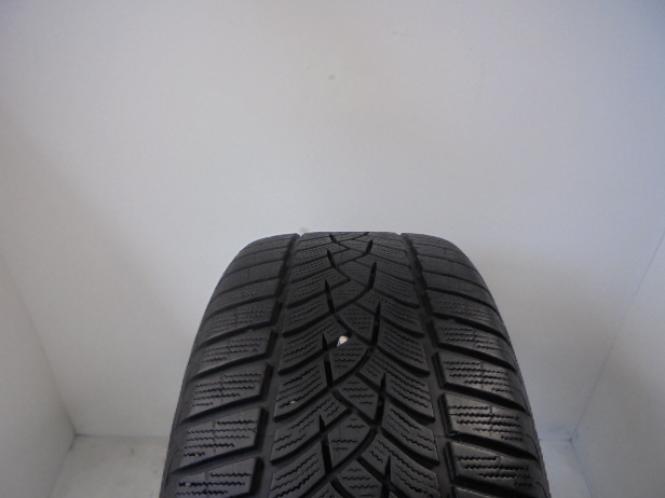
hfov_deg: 65.3
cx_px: 336
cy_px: 254
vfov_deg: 51.4
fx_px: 519
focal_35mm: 27
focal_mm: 4.6
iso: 100
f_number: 3.5
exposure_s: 1/50
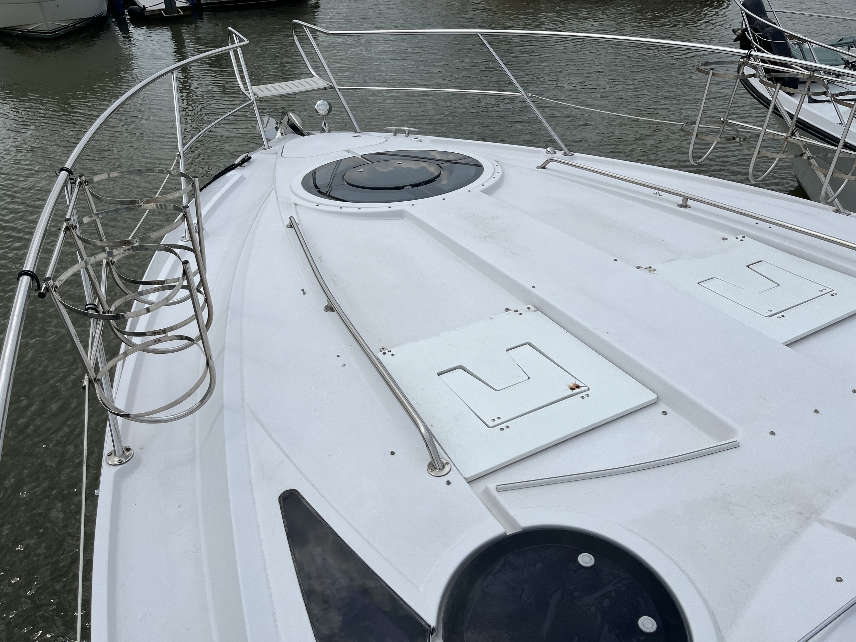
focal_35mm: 26
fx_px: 643
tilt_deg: -32.6
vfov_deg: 53.1
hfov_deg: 67.3
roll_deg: +0.9
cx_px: 428
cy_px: 321
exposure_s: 1/8403
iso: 50
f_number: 1.6
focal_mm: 5.1
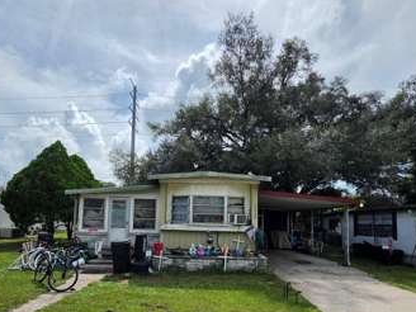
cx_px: 189
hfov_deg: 84.4
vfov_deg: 66.9
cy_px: 207
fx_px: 228
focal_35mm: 19
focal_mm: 2.2
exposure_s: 1/3390
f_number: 1.9
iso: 40
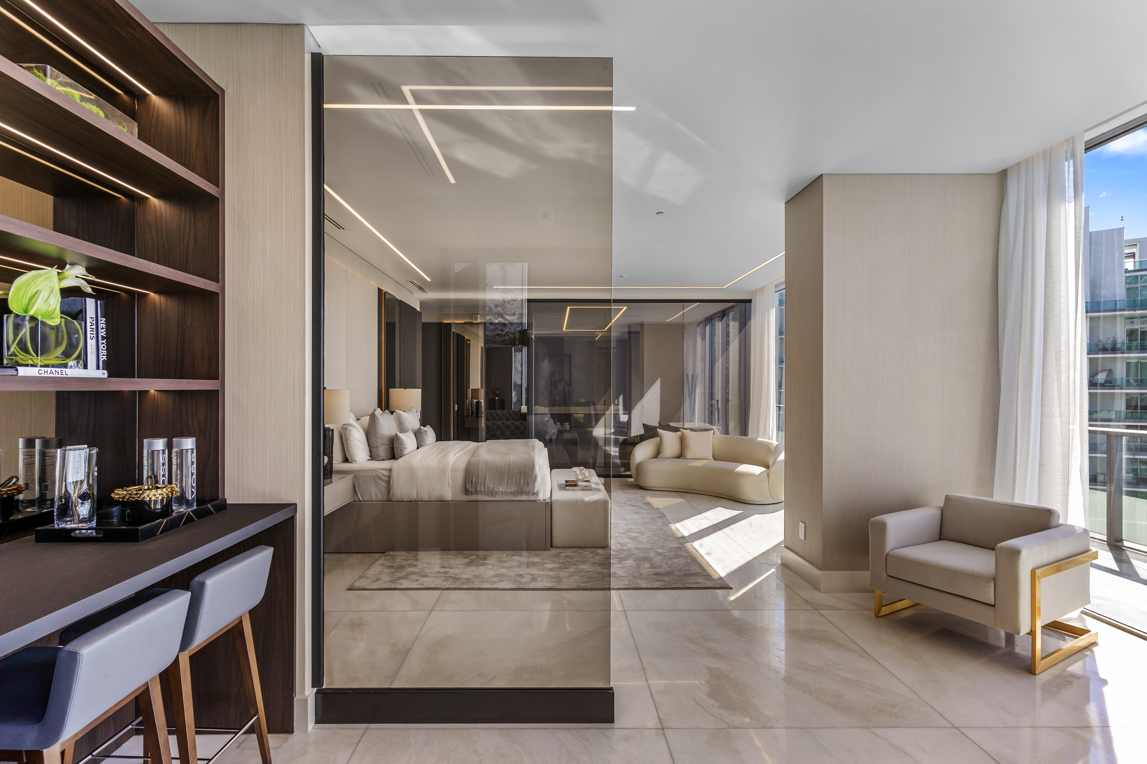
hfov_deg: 93.3
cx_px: 574
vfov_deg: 70.4
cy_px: 382
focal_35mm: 17
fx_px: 542
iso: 320
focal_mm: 17
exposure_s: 1/160
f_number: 7.1
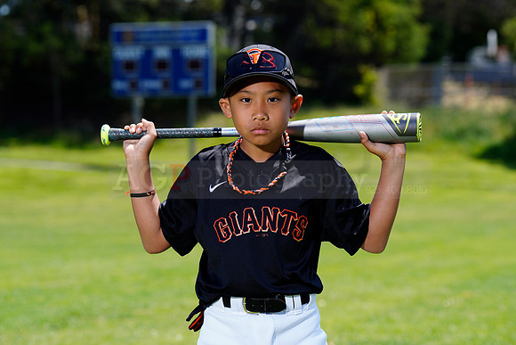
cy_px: 172
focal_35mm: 145
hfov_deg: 14.2
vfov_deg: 9.5
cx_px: 258
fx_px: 2079
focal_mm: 145
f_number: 6.3
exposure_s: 1/250
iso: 100
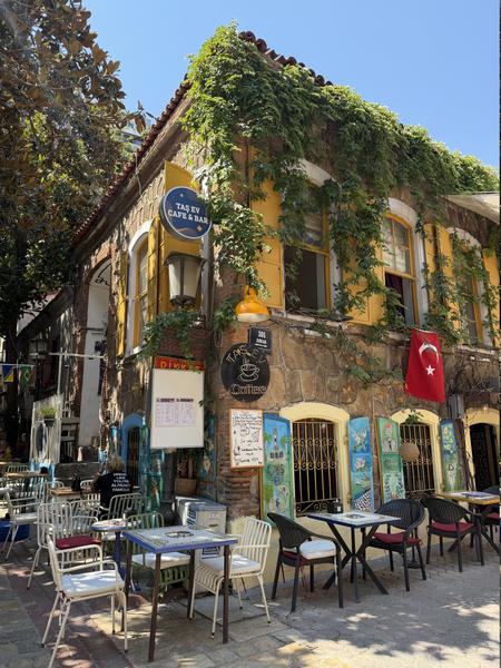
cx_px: 250
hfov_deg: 56.8
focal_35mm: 24
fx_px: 463
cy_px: 334
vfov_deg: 71.6
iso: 100
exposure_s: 1/1018
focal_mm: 6.76
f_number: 1.78
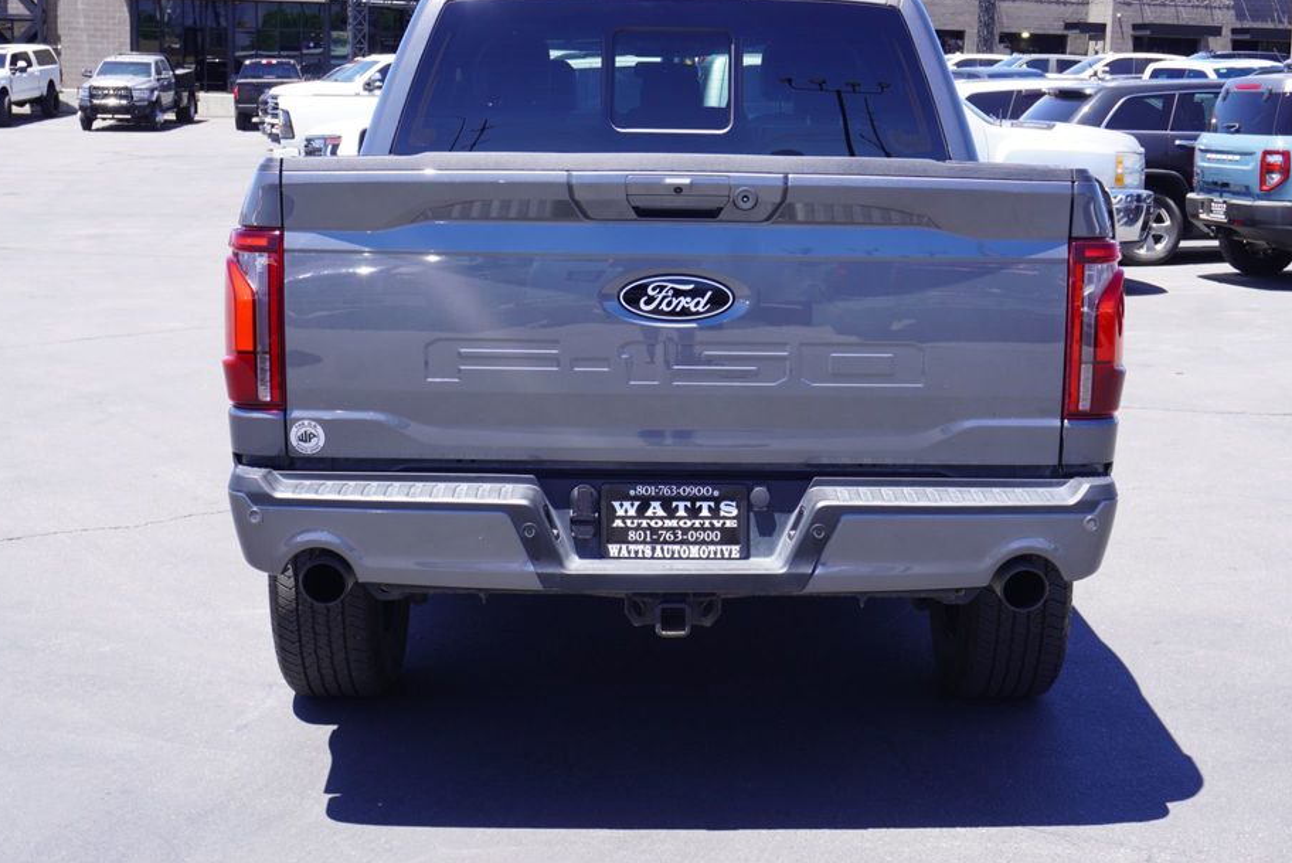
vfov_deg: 24.4
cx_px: 683
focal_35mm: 56
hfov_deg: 35.9
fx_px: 1995
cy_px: 387
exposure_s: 1/100
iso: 100
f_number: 8
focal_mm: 33
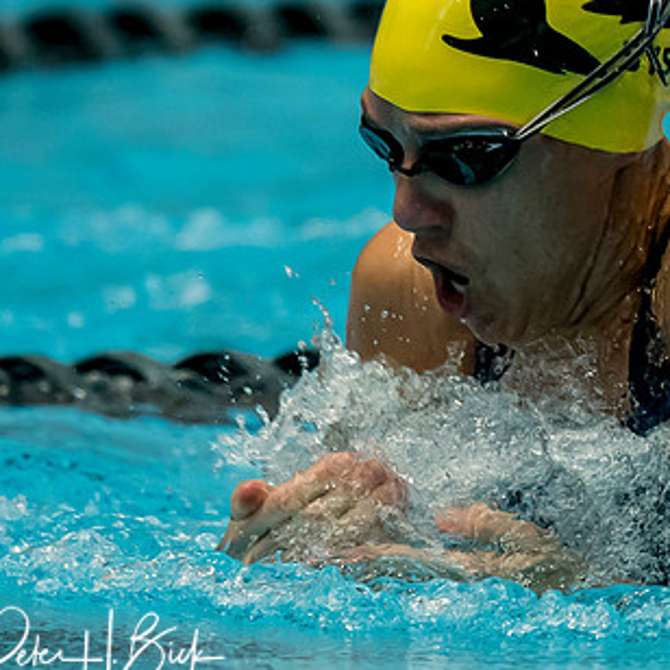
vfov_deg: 1.6
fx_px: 23956
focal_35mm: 1094
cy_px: 496
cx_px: 598
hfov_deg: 1.6
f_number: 2.8
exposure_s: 1/1000
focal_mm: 200
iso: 1600
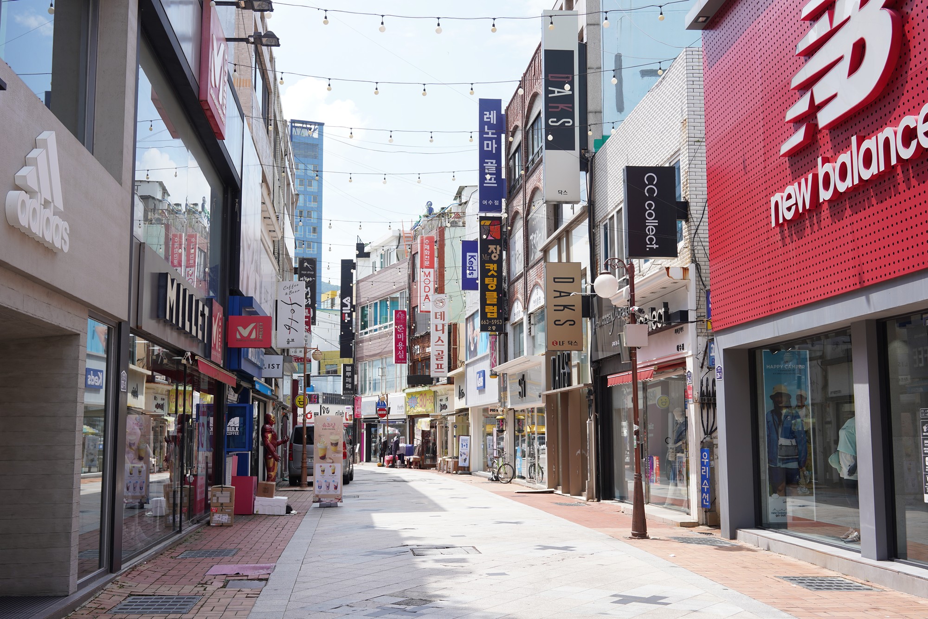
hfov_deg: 54.4
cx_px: 464
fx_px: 902
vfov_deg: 37.9
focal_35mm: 35
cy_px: 310
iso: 100
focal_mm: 35
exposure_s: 1/125
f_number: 9
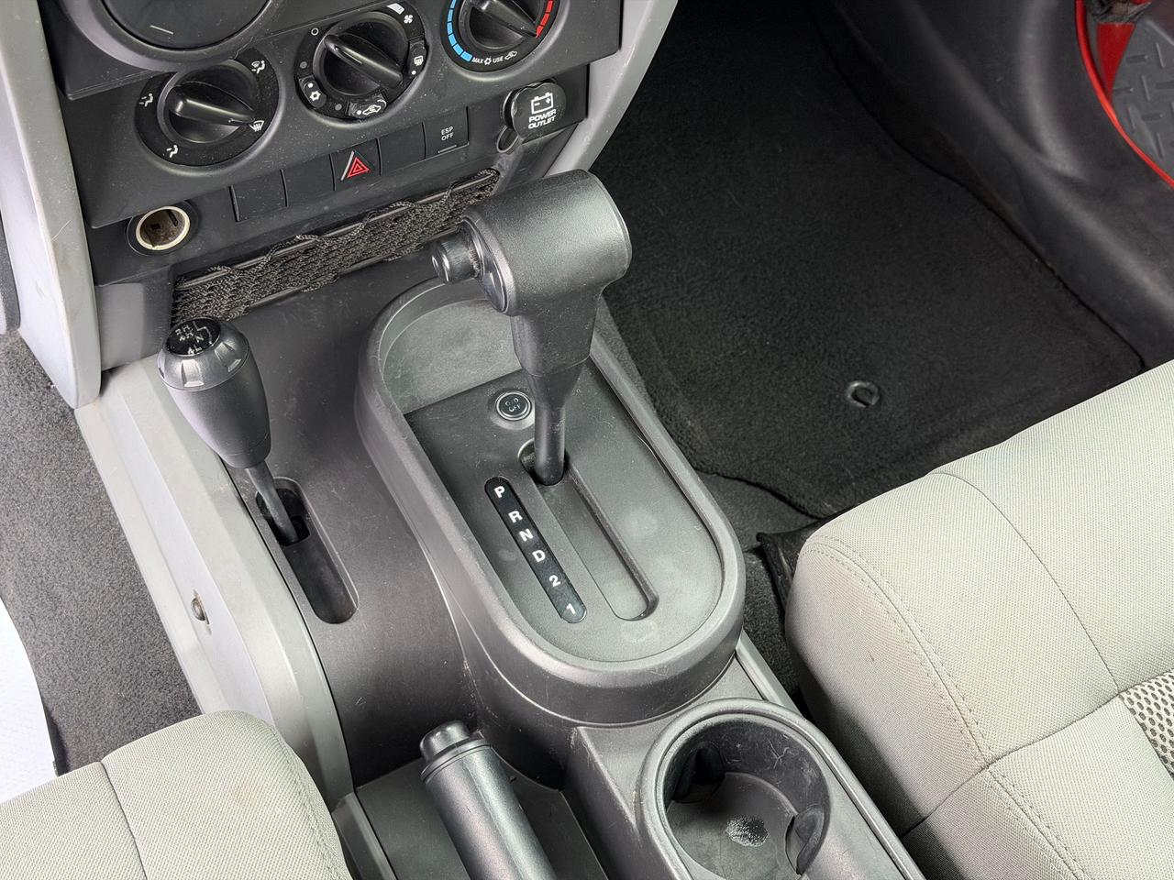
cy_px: 440
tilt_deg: -56.6
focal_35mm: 48
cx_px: 587
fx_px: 1628
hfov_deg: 39.7
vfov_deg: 30.3
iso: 100
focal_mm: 6.76
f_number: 1.78
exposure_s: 1/75
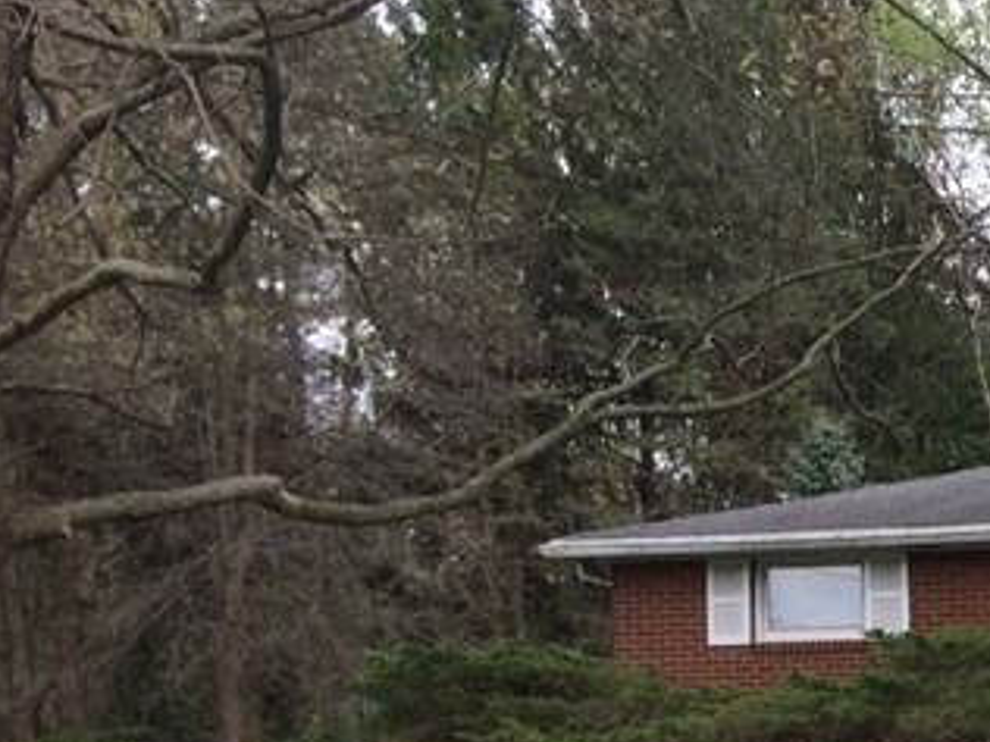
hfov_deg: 18.5
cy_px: 939
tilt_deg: -2.7
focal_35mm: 94
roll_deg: +2.4
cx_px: 1491
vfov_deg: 15.1
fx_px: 2688
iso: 32
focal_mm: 4.15
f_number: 2.2
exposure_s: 1/261
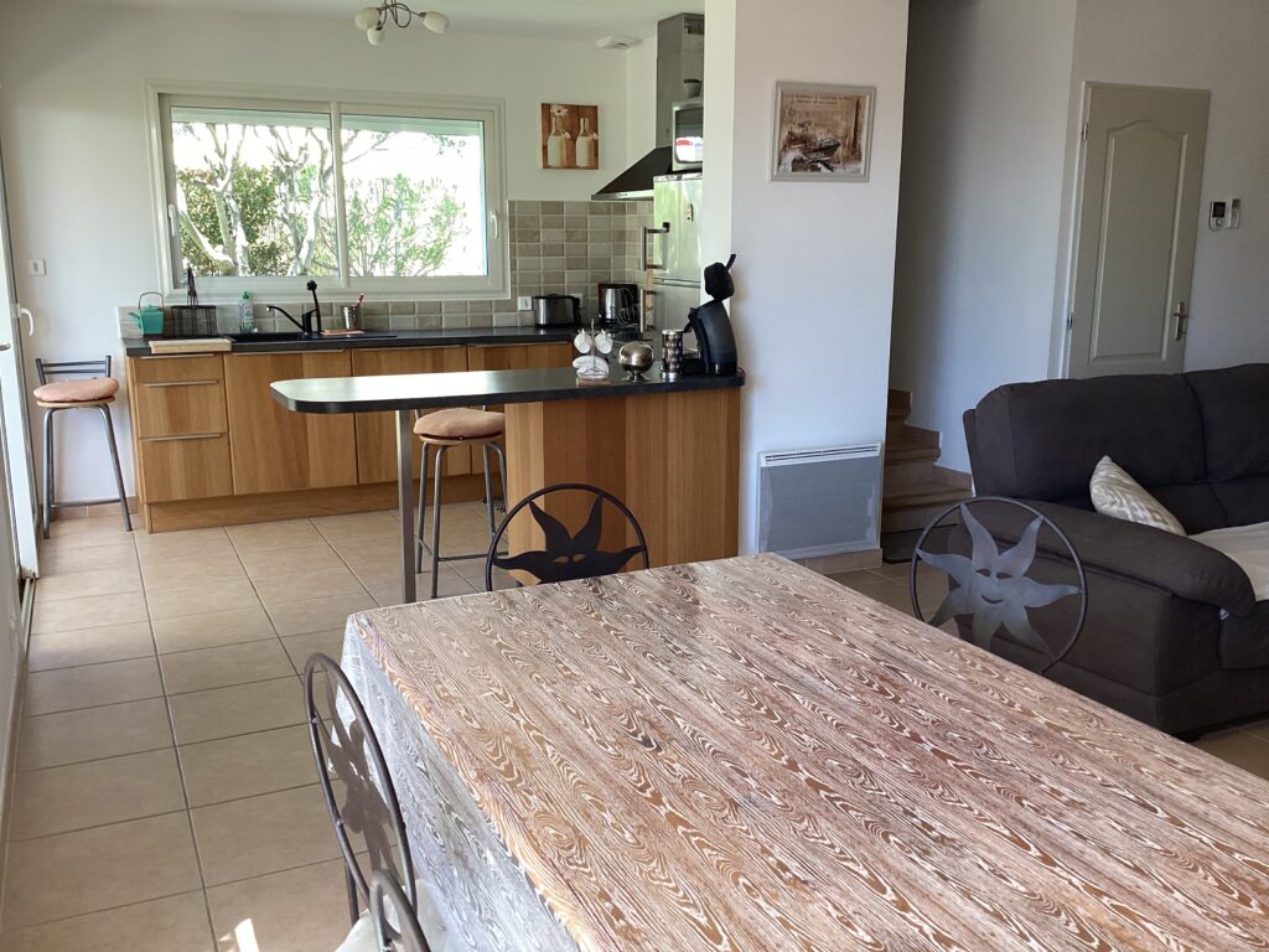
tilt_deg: -10.8
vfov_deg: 45.4
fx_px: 1136
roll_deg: +0.2
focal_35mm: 31
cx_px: 634
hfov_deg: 58.4
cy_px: 476
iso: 100
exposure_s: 1/120
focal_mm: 3.3
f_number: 2.4
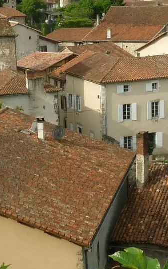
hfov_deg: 14.3
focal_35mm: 91
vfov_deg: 22.7
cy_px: 88
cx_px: 108
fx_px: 668
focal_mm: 4.8
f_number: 5.6
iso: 100
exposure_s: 1/320
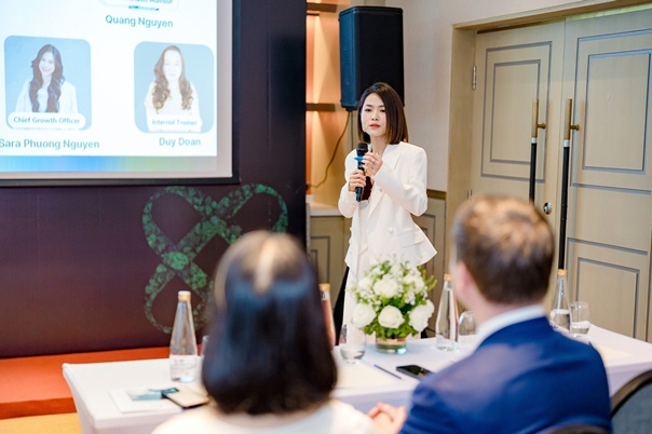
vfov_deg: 27.0
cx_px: 326
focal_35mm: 50
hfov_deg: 39.6
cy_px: 217
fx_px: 905
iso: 800
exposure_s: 1/200
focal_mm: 50
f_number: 1.4
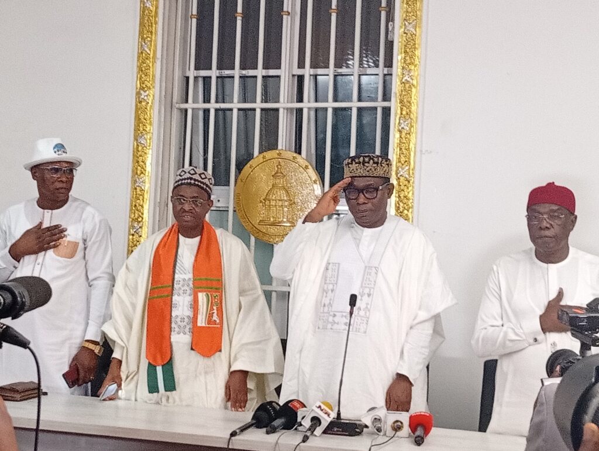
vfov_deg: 23.3
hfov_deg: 30.7
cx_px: 300
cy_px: 226
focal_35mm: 63
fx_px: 1092
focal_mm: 3.98
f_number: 1.8
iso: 492
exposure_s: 1/33.3
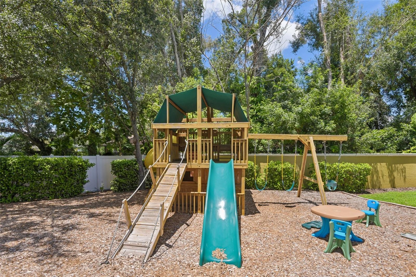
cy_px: 138
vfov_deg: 70.4
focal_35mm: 17
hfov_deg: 93.3
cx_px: 208
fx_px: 196
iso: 400
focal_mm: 17
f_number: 8
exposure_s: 1/800
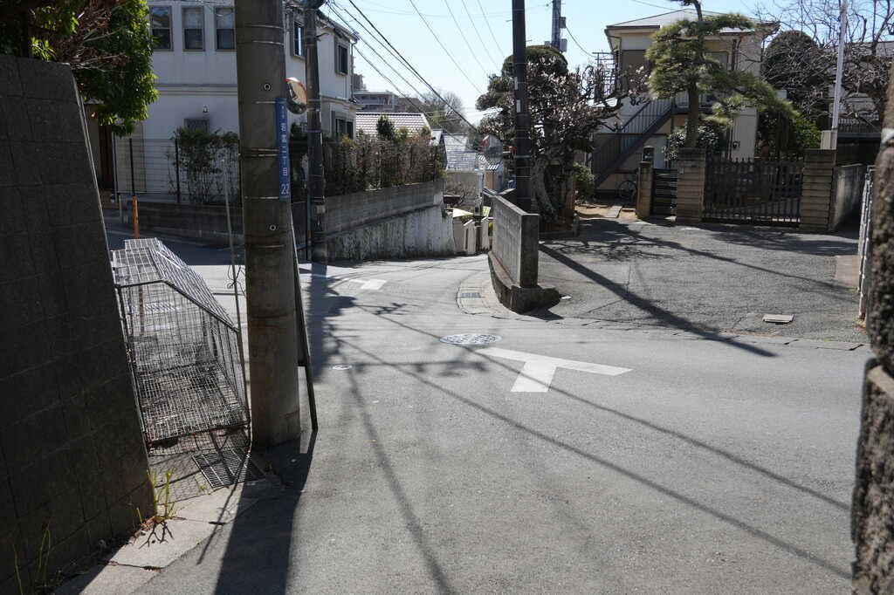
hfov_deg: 57.2
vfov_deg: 39.9
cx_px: 447
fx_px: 819
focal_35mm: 33
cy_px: 298
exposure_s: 1/320
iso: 100
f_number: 5.6
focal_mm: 22
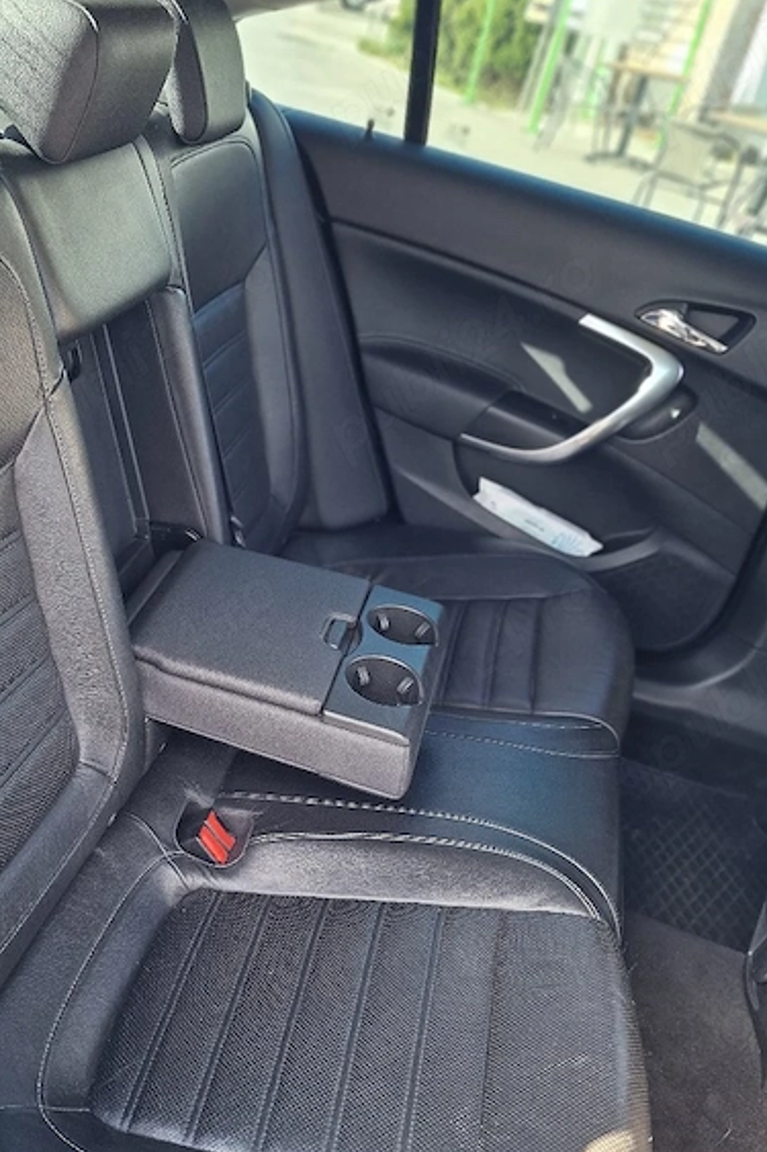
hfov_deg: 38.2
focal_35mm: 34
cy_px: 722
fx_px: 1087
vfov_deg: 55.1
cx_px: 225
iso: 125
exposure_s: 1/100
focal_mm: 6.4
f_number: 1.8
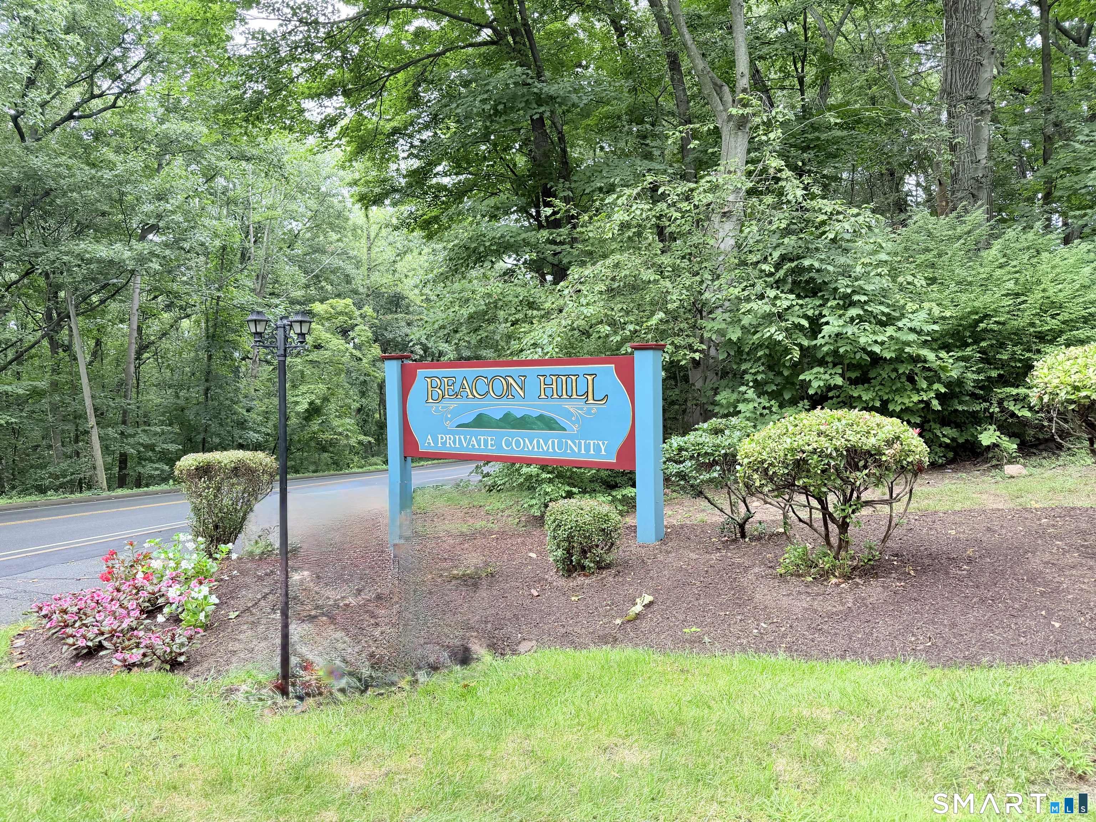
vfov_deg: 56.8
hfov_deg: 71.6
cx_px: 548
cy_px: 411
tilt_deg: -3.1
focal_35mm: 24
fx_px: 760
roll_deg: +1.7
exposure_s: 1/110
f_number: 1.78
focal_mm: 6.76
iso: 200
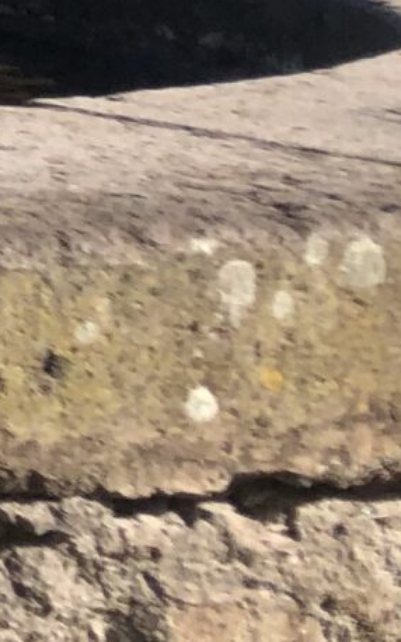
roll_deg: -0.8
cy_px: -457
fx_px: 2904
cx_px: -1197
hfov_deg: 6.4
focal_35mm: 166
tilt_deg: +2.8
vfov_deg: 11.8
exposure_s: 1/2183
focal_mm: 3.99
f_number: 1.8
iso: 20
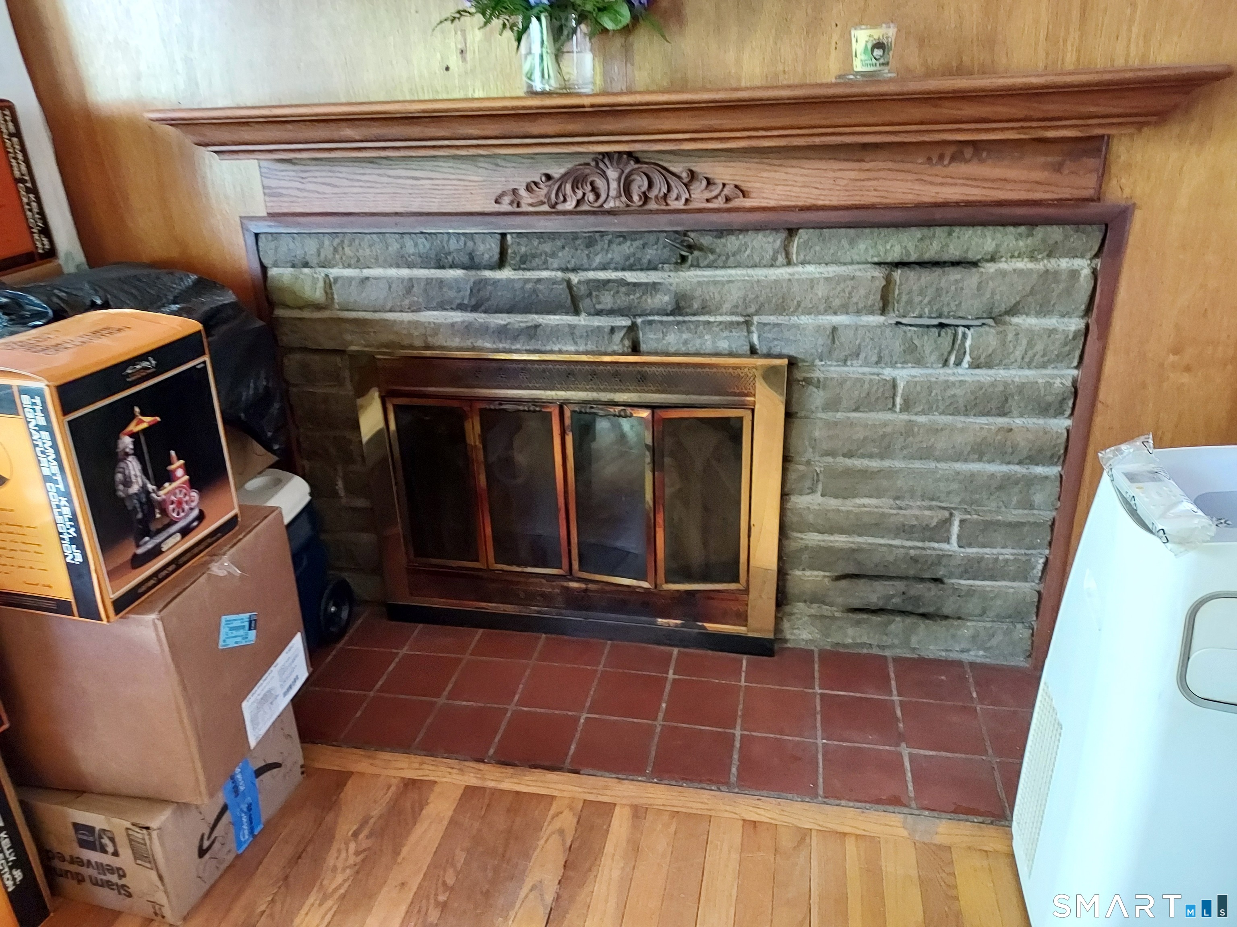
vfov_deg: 56.8
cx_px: 618
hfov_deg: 71.6
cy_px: 464
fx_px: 858
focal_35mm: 24
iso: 800
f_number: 1.8
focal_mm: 4.6
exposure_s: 1/17
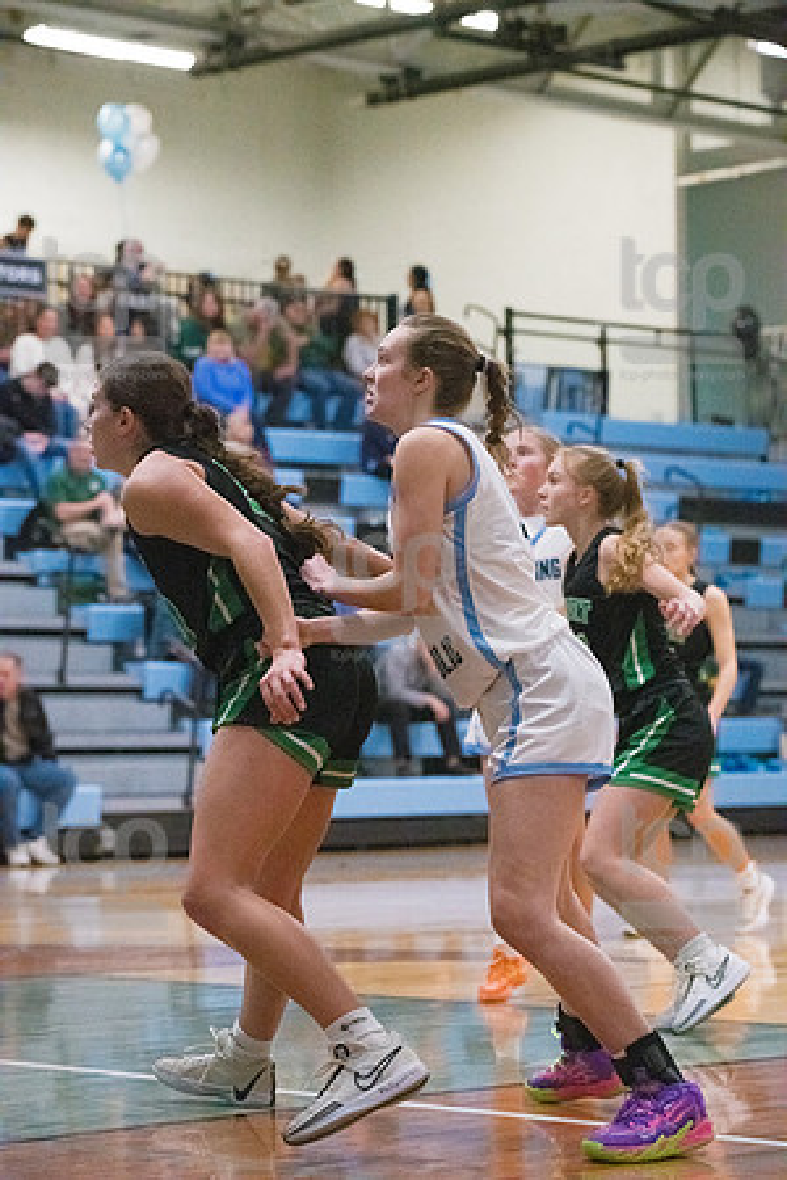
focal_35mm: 105
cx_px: 394
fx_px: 3443
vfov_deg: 19.5
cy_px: 590
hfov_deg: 13.0
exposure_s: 1/1600
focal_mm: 105
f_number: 4.5
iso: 10000
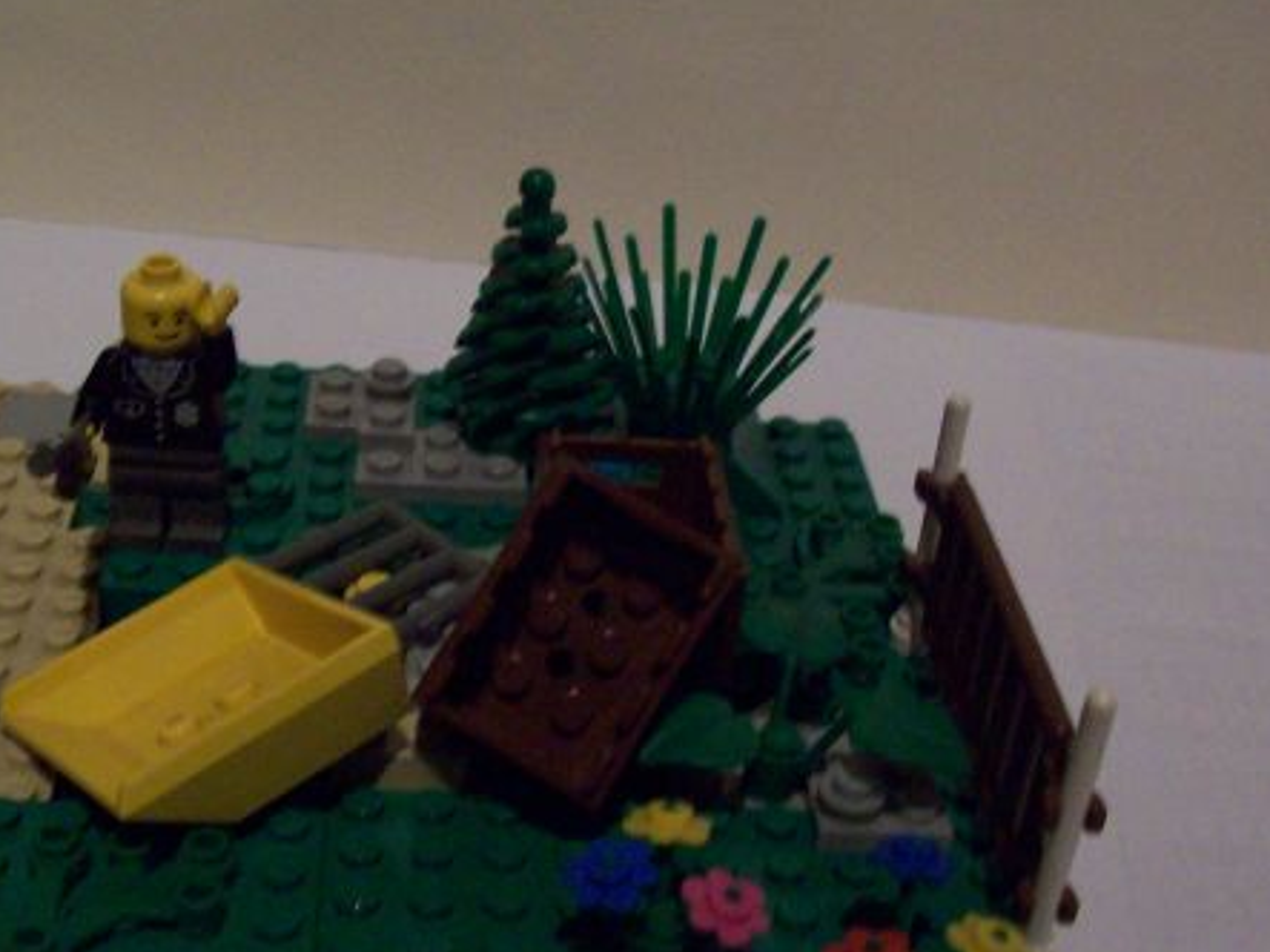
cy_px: 565
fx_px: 1907
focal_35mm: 52
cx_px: 476
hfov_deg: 36.6
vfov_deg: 28.0
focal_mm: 6
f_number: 2.7
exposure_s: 1/8
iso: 200
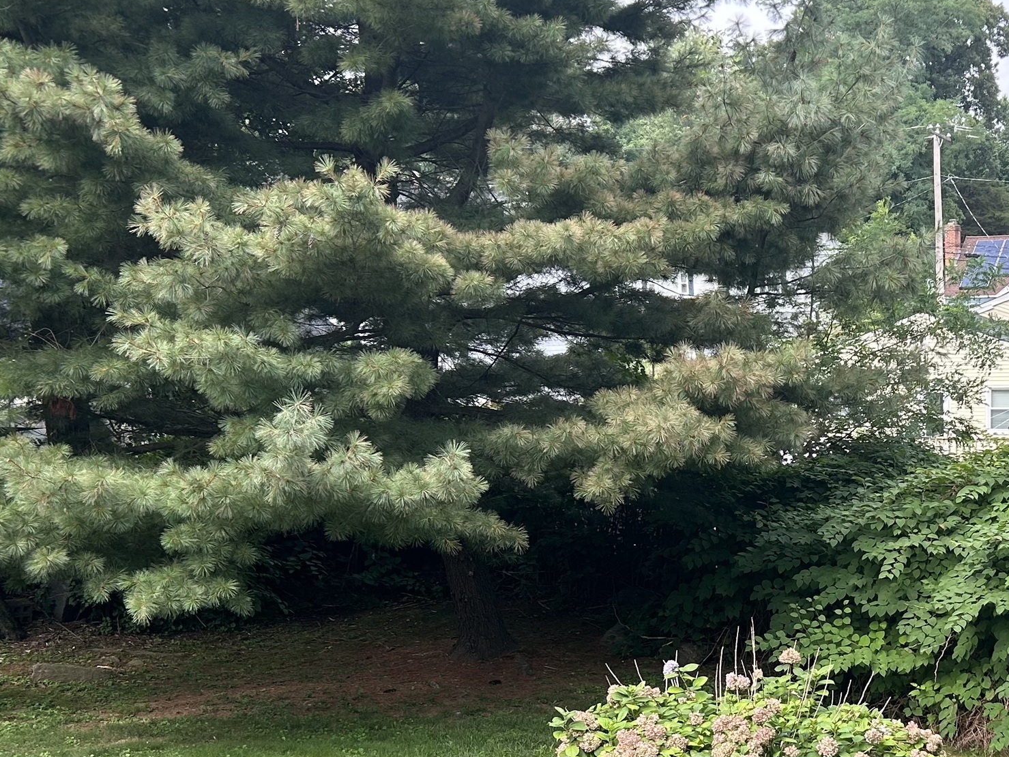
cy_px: 598
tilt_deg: -9.8
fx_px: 1574
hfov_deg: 33.8
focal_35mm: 54
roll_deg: +1.7
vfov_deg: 26.6
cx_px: 895
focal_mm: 5.7
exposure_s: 1/621
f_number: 1.5
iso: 50
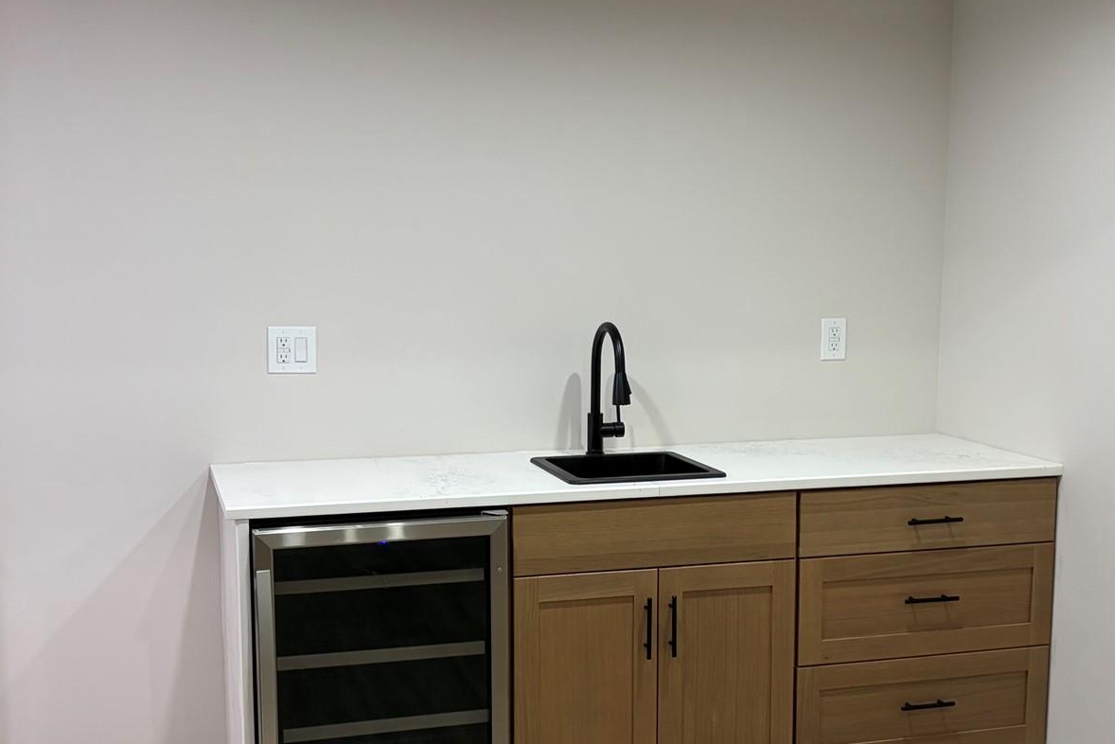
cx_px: 572
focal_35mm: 47
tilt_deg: -7.6
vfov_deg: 28.6
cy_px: 448
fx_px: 1456
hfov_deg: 41.9
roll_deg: +0.2
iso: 125
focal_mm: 5.96
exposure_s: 1/60
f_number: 1.6
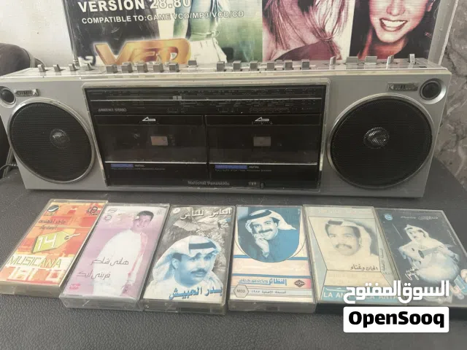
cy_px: 175
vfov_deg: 56.8
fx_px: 324
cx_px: 234
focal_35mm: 24
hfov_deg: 71.6
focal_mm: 6.86
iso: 250
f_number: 1.78
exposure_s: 1/87
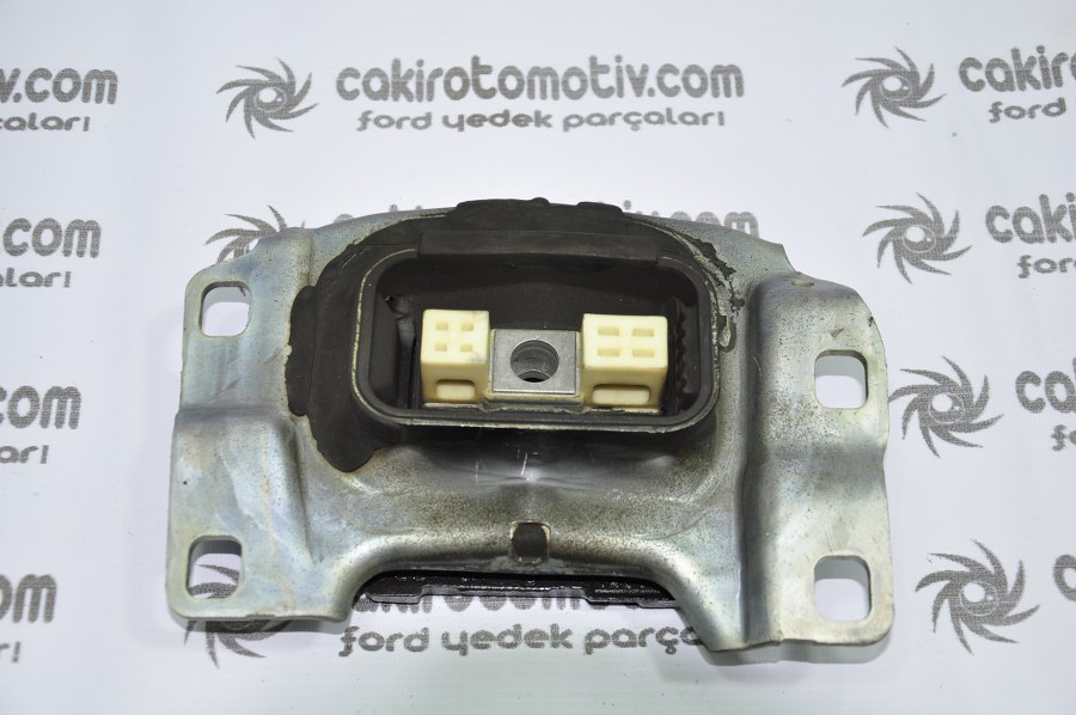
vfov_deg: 23.7
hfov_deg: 35.1
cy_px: 358
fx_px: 1702
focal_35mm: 57
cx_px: 538
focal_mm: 38
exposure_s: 1/40
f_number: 5
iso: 200
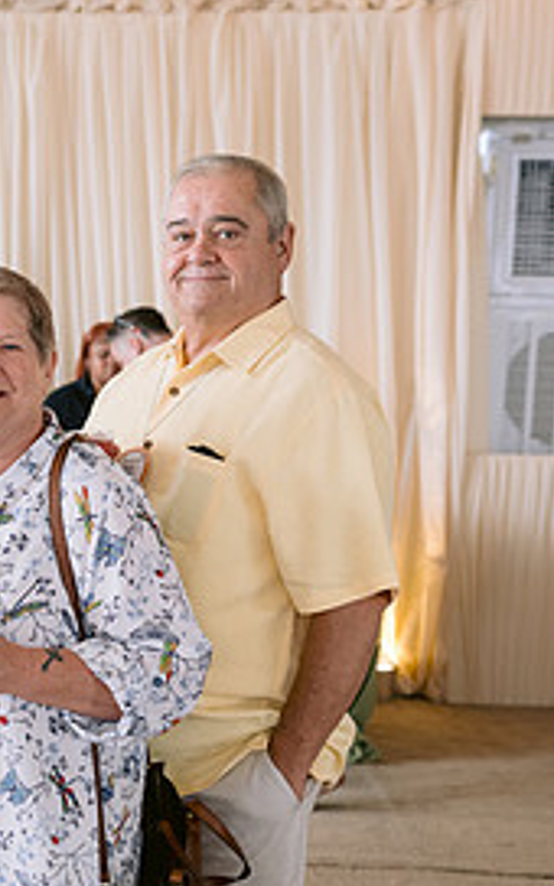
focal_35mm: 76
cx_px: -124
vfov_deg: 27.1
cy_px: 539
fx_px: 1836
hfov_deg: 16.4
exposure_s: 1/160
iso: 500
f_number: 3.2
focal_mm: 35
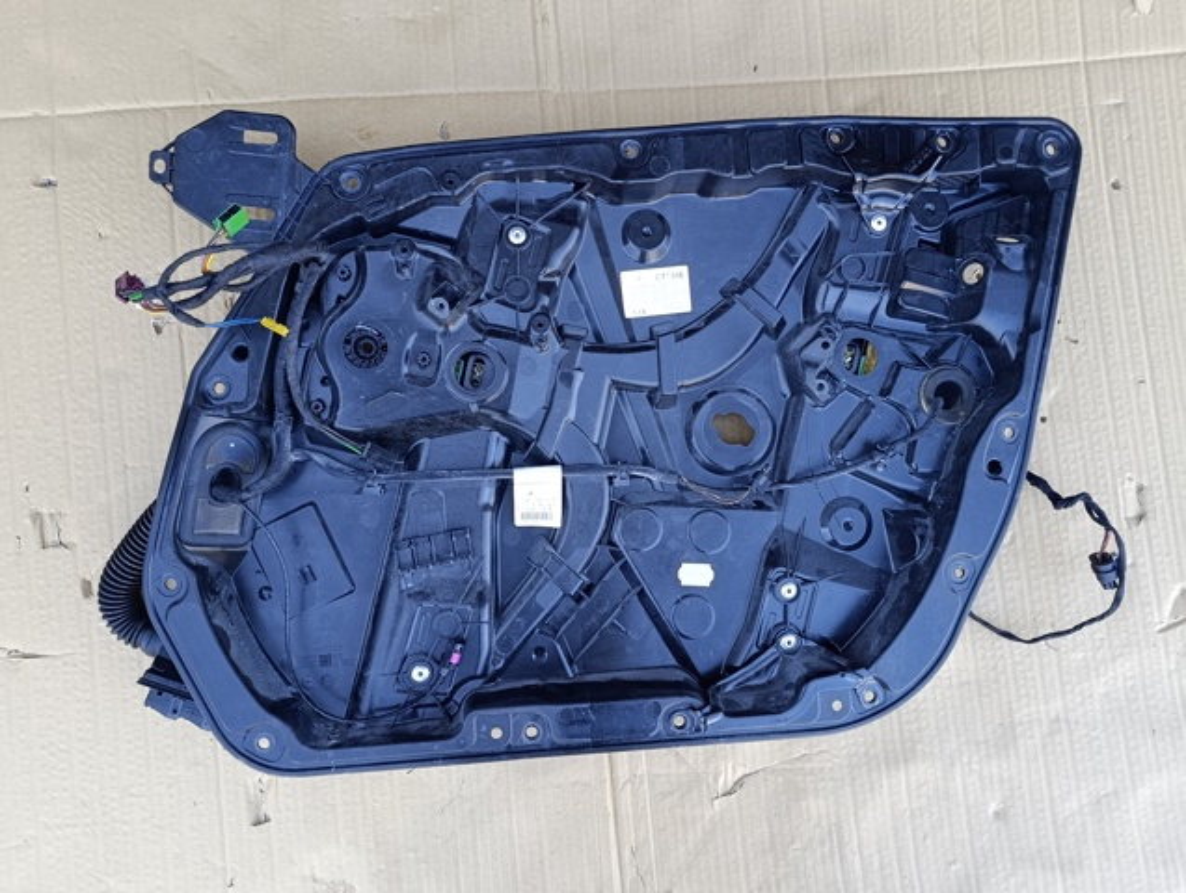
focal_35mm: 23
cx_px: 593
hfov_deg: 73.8
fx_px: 789
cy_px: 446
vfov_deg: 59.0
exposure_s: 1/100
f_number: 1.7
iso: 320
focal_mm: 6.11
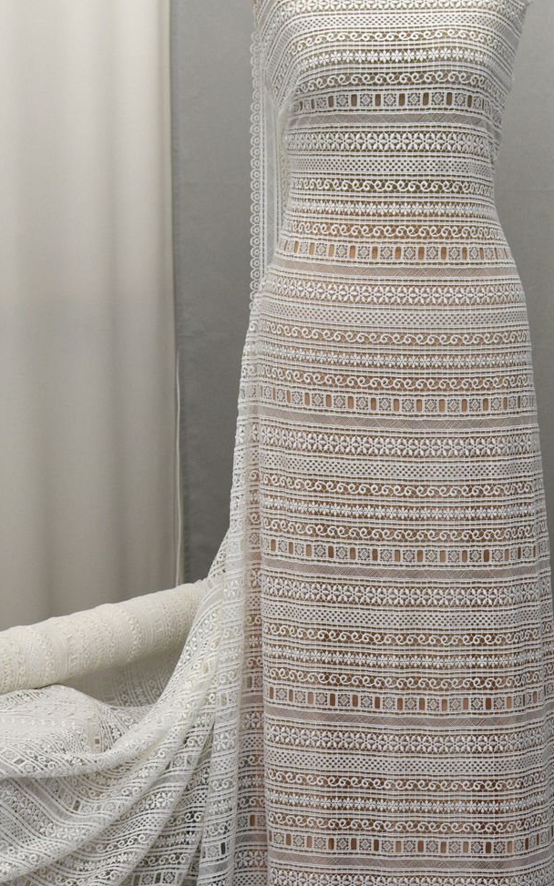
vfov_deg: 21.0
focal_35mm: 99
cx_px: 331
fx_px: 2391
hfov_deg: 13.2
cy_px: 424
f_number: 4.5
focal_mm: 35
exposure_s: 1/80
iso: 400
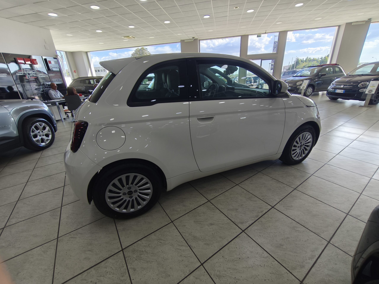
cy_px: 142
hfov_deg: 98.2
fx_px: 164
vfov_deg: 81.7
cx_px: 190
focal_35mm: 15
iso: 80
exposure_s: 1/50
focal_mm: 1.91
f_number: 2.2
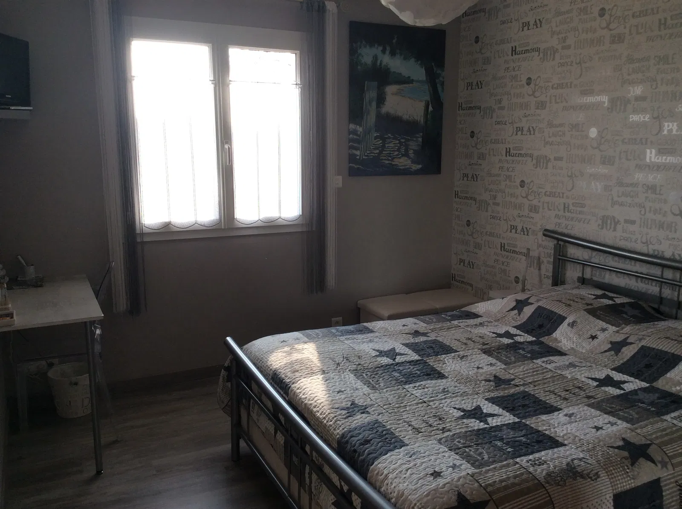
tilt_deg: -9.9
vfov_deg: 44.1
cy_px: 254
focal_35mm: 32
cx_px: 341
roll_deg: -0.3
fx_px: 630
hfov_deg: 56.9
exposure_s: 1/118
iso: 32
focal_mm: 3.3
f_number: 2.4
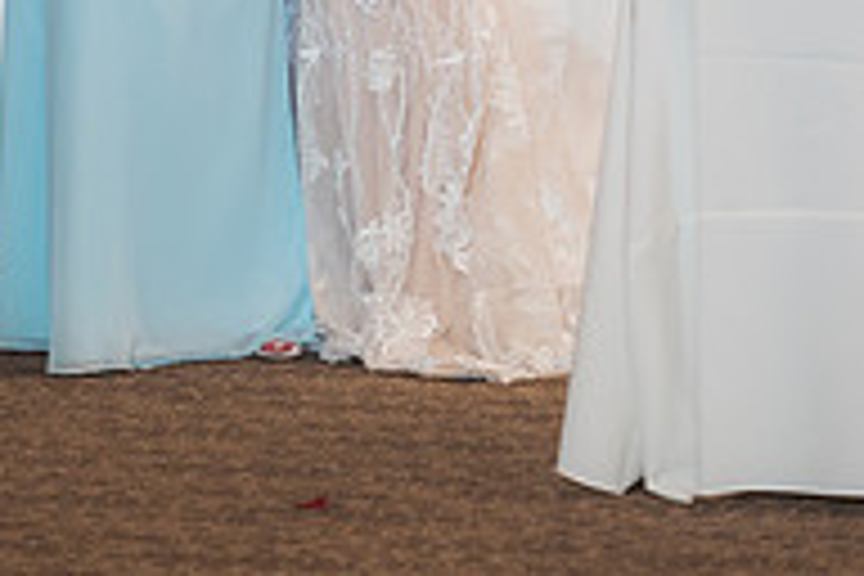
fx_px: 6168
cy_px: -254
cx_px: 324
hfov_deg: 8.0
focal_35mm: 257
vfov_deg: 5.3
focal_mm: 85
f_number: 2.2
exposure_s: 1/320
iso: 1250
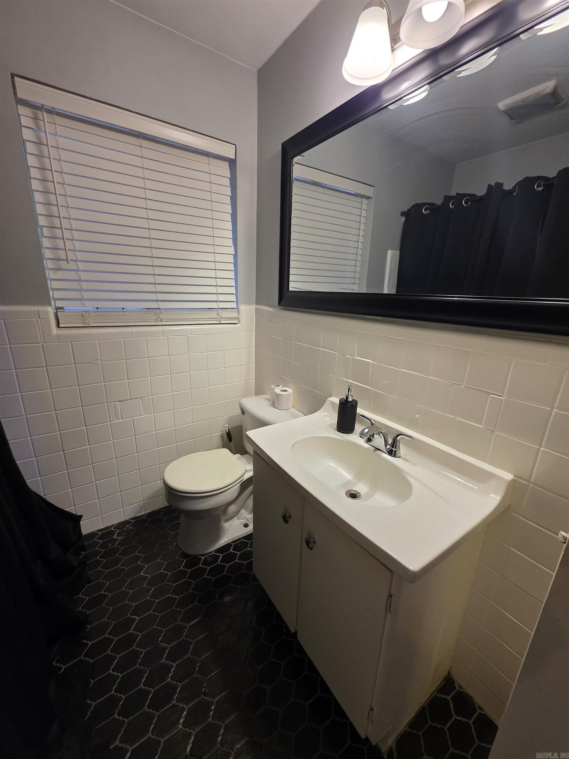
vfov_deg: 106.2
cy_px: 380
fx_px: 285
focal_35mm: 13
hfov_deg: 89.9
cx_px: 284
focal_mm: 2.2
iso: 200
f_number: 1.9
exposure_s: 1/60
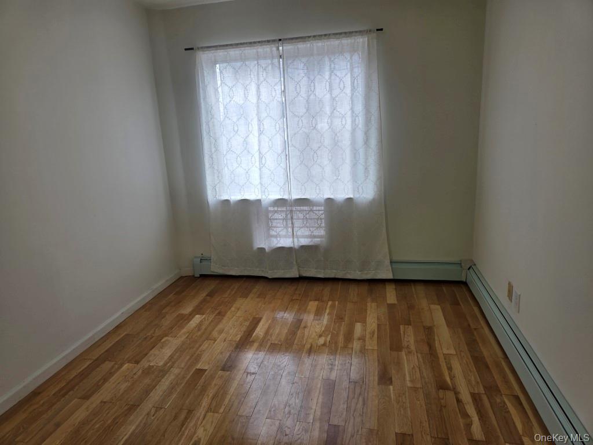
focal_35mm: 23
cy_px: 222
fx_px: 394
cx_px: 296
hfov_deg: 73.9
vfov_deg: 58.9
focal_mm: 5.4
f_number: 1.8
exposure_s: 1/120
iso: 40
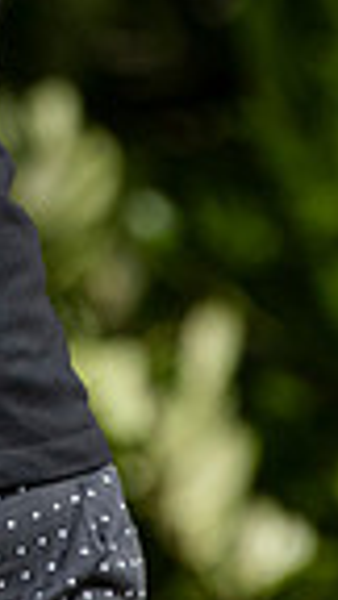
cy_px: -98
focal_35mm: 2399
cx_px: -609
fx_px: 38224
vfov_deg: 0.9
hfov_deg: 0.5
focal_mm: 380
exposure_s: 1/2000
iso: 800
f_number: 6.3
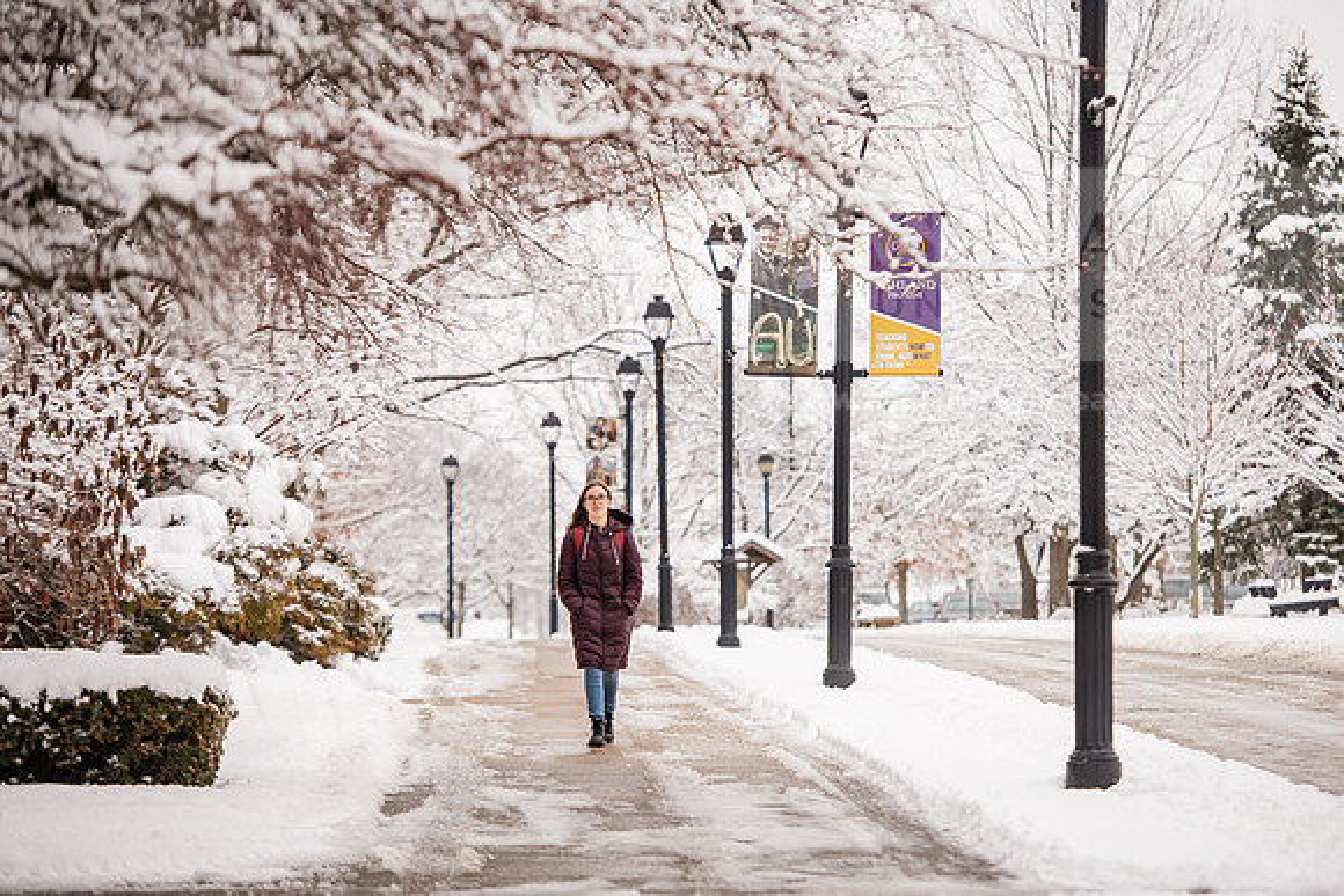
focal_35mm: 145
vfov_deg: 9.5
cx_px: 672
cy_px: 448
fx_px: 5414
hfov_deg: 14.2
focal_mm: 145
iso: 160
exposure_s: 1/400
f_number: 3.5
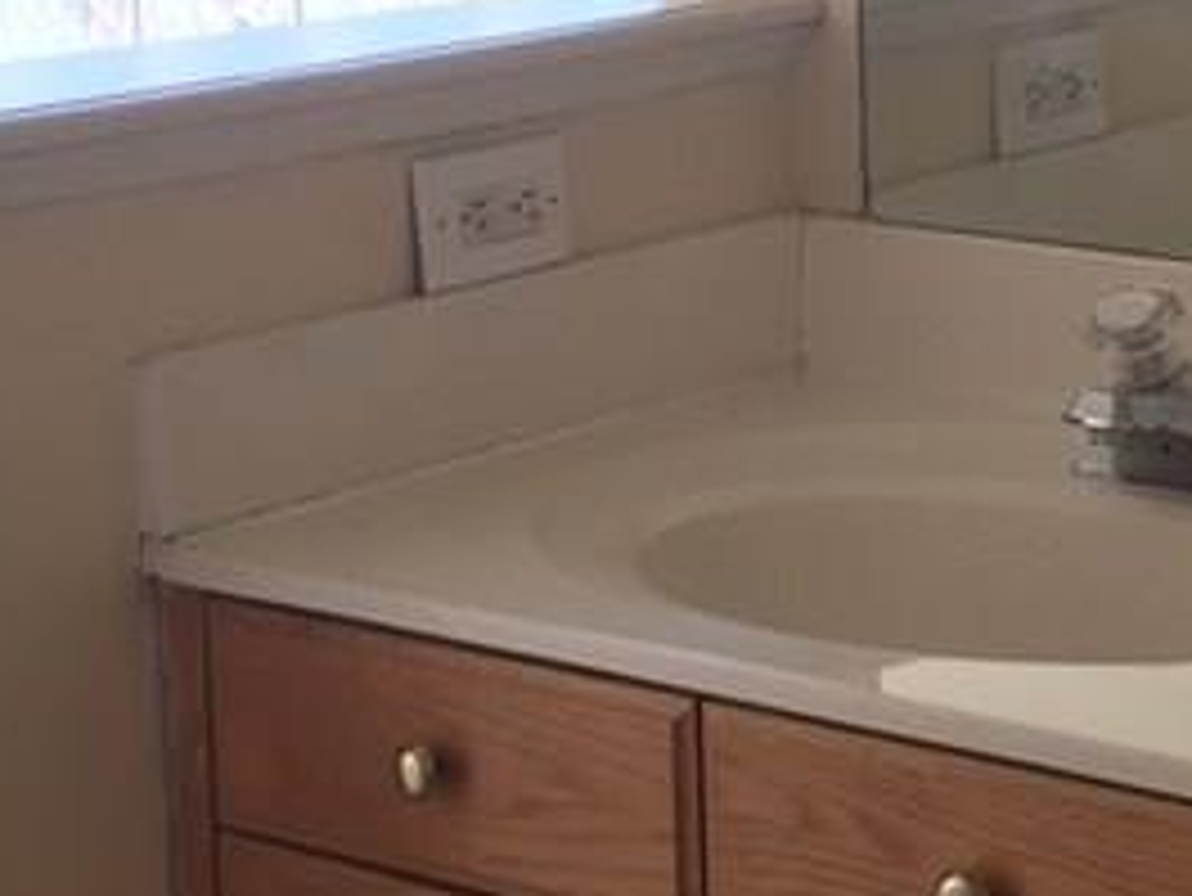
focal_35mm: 112
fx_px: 3858
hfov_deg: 17.2
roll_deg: +0.7
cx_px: 1170
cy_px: 207
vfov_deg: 13.2
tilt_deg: -9.5
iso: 50
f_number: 2.2
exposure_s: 1/120
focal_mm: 4.15
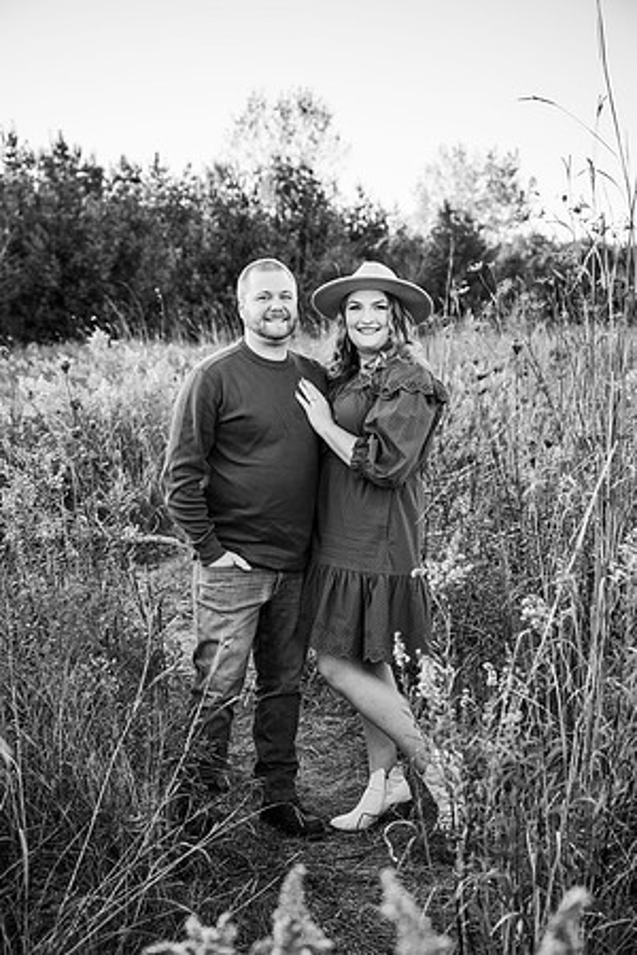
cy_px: 478
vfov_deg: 38.2
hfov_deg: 26.0
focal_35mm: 52
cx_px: 318
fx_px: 1380
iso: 250
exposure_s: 1/320
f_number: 4.5
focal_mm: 52
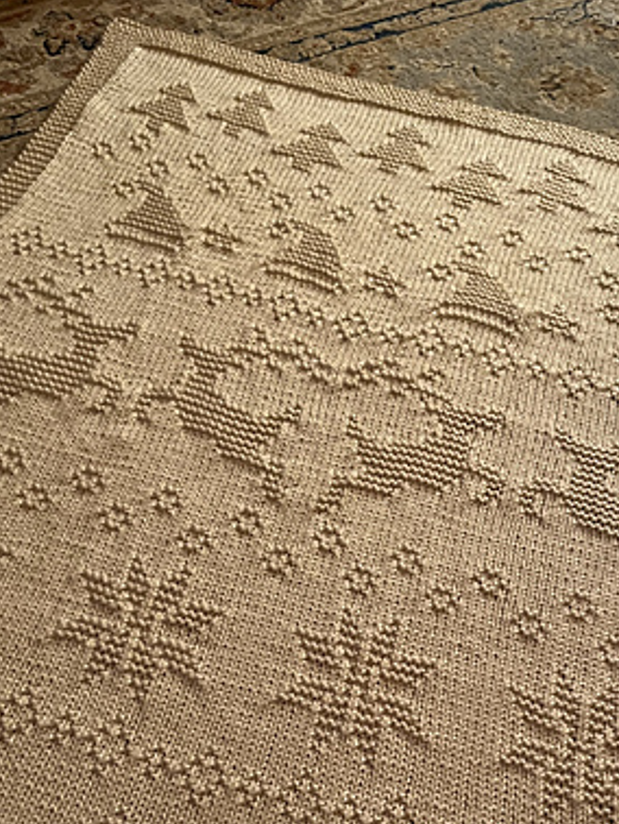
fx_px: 1048
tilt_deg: -56.4
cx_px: 395
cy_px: 641
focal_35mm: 44
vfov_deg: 41.4
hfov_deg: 32.7
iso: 640
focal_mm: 5.1
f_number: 1.6
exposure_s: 1/33
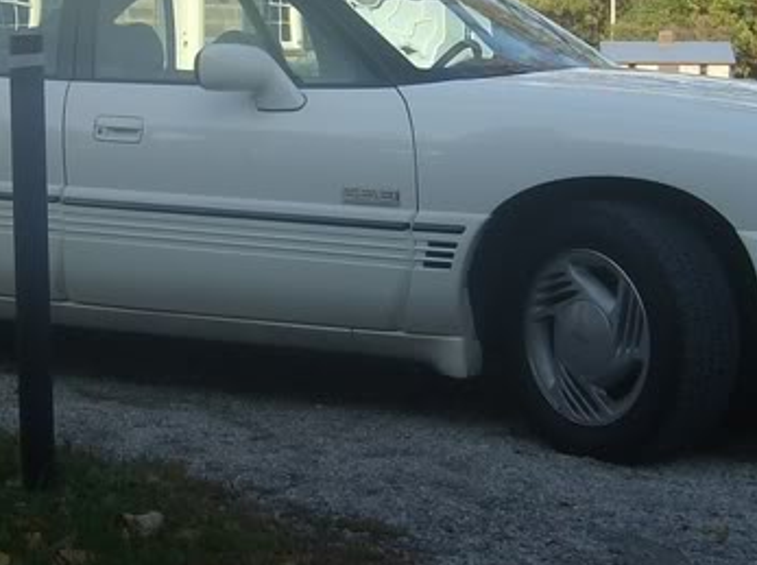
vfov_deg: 17.6
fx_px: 1812
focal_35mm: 83
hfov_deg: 23.5
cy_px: 153
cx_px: 275
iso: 100
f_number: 4.7
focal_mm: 6
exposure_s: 1/293
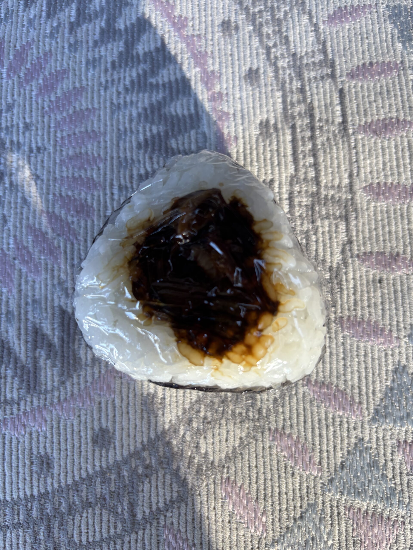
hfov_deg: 53.1
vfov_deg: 67.3
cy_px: 275
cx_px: 206
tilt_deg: -83.2
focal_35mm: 26
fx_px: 414
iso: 40
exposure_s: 1/121
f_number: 1.6
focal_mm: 5.96
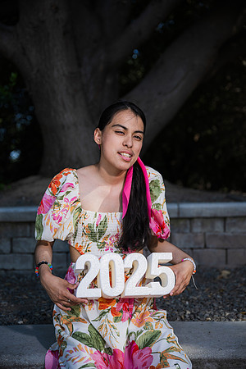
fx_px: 492
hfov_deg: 28.1
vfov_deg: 41.1
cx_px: 123
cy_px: 184
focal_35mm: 48
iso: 100
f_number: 2.8
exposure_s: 1/800
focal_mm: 48
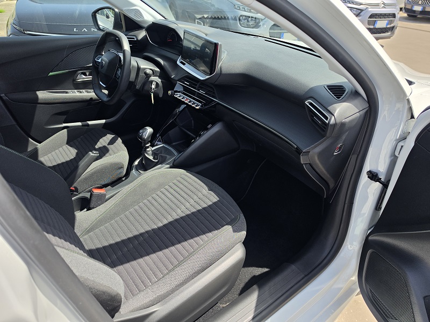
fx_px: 286
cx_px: 215
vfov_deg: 58.9
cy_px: 161
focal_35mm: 23
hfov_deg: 73.9
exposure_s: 1/3282
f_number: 1.4
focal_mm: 6.5
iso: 64
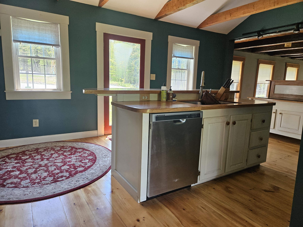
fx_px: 201
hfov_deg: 73.9
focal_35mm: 23
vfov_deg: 58.9
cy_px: 114
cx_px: 152
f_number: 1.8
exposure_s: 1/359
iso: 400
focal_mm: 5.4
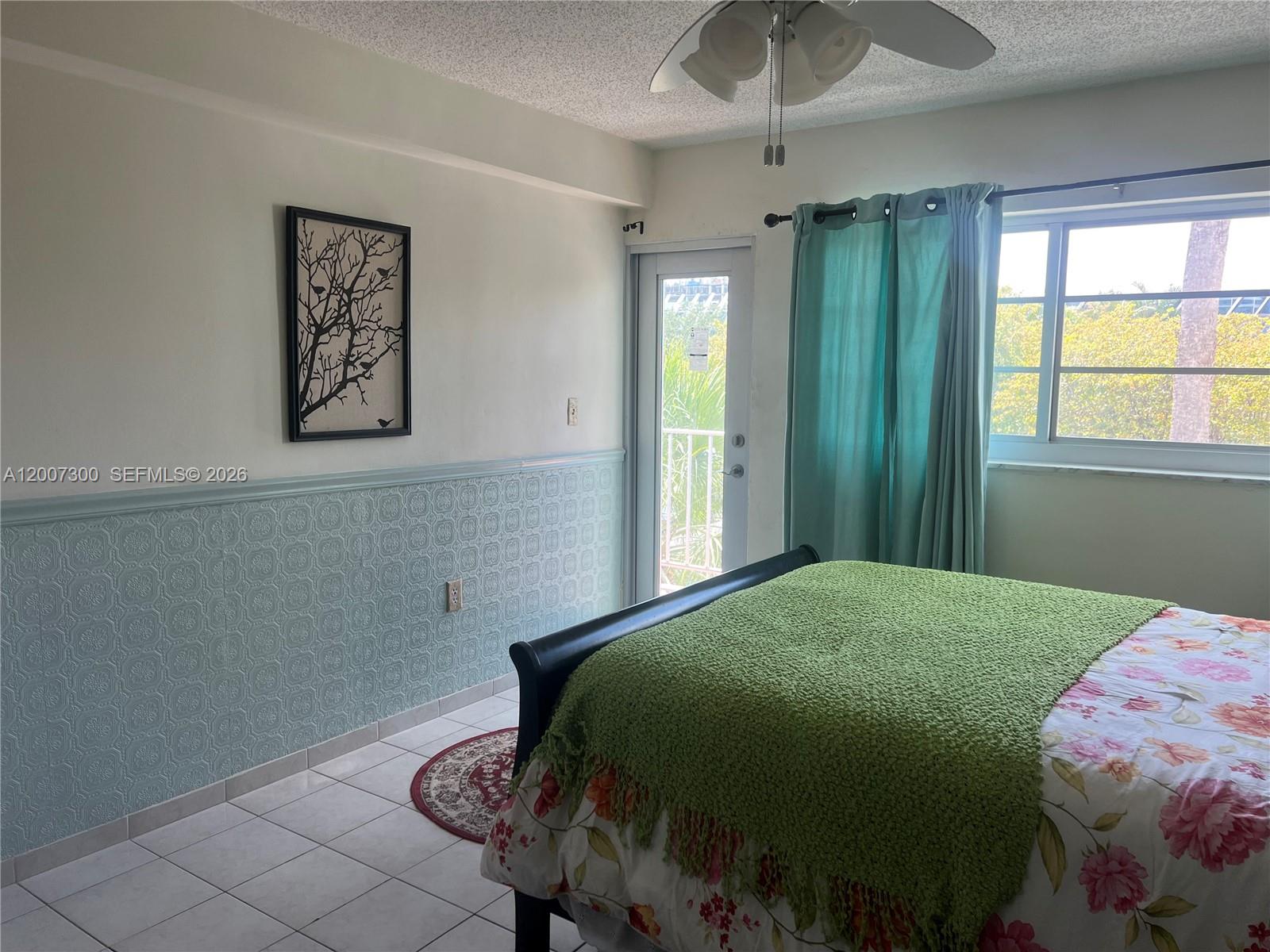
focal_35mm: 26
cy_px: 476
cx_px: 635
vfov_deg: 53.1
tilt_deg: -6.1
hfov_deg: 67.3
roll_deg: -1.3
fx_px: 954
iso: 50
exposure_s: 1/178
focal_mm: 5.7
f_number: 1.5
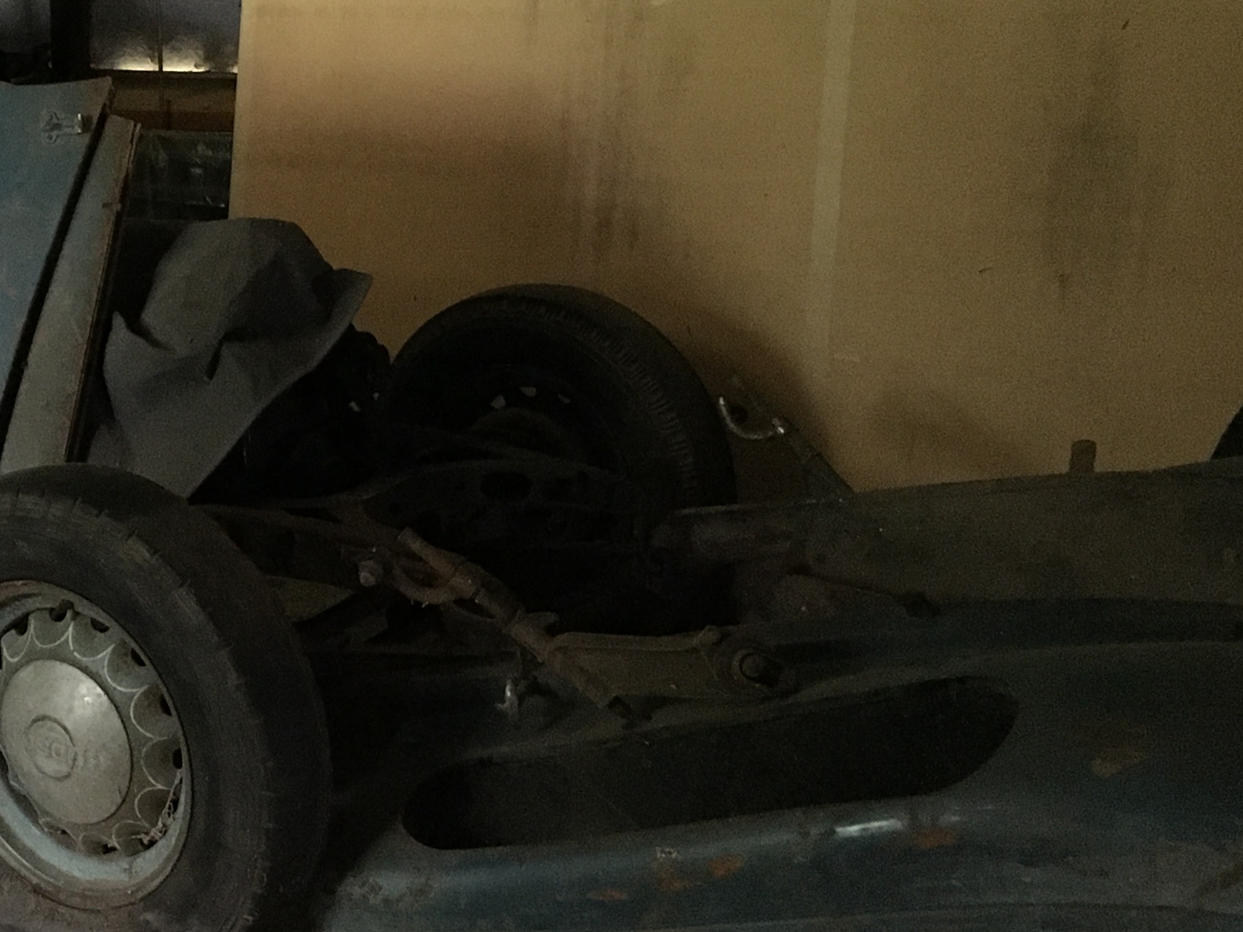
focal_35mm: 67
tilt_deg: -11.0
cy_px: 329
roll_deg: +1.8
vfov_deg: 21.9
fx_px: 2406
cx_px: 28
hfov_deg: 27.5
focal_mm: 4.15
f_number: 2.2
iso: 500
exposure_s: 1/17
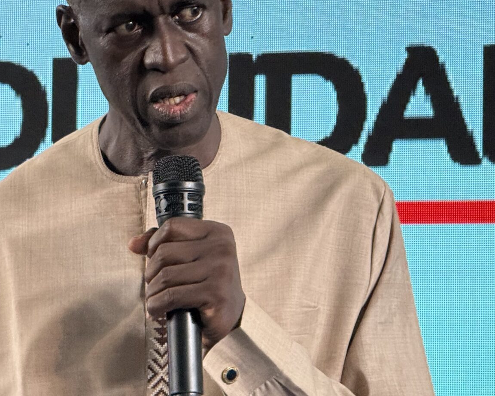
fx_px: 3810
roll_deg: -1.3
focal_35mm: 260
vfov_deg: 6.0
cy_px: 231
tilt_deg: +2.9
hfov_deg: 7.4
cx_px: 49
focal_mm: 15.66
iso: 250
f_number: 2.8
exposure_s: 1/120
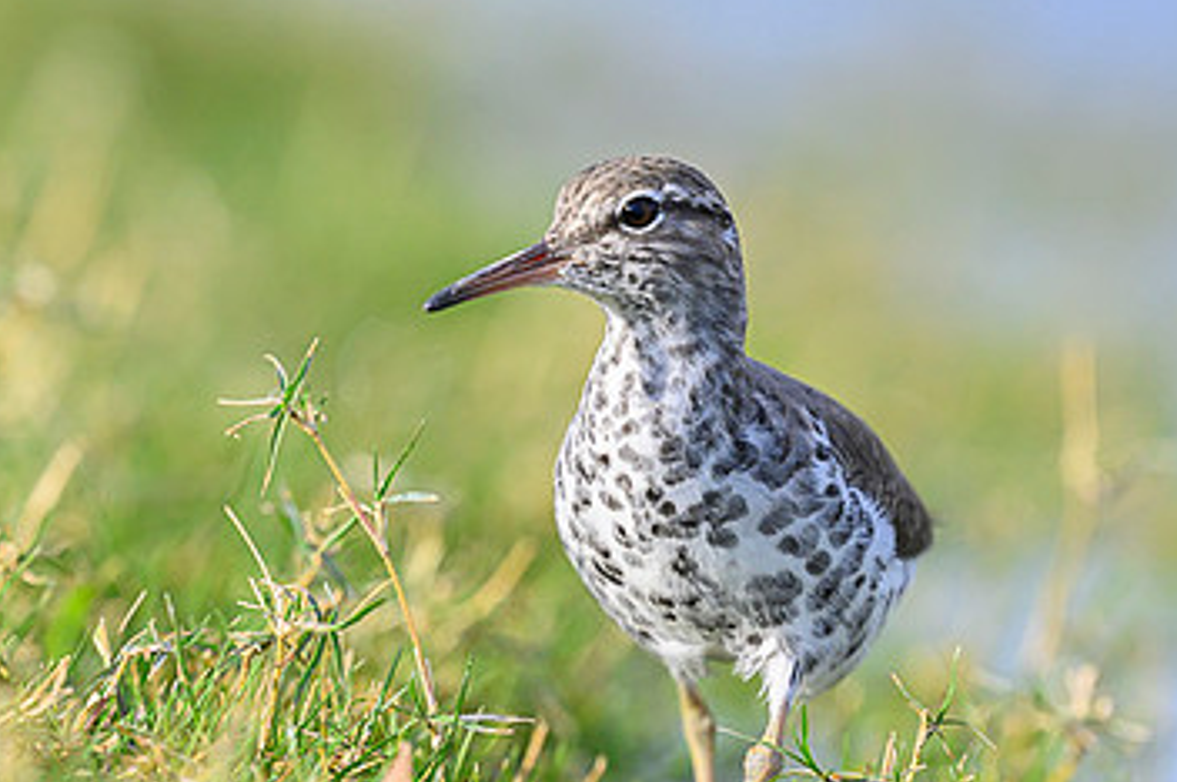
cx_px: 725
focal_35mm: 878
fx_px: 28678
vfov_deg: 1.6
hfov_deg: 2.4
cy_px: 382
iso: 500
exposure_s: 1/3200
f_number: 4
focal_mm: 400
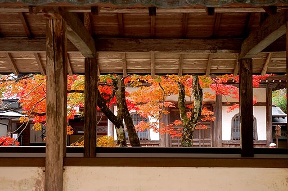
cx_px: 144
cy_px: 96
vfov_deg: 22.6
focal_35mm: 60
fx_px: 479
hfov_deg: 33.4
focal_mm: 40
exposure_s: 1/100
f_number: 5
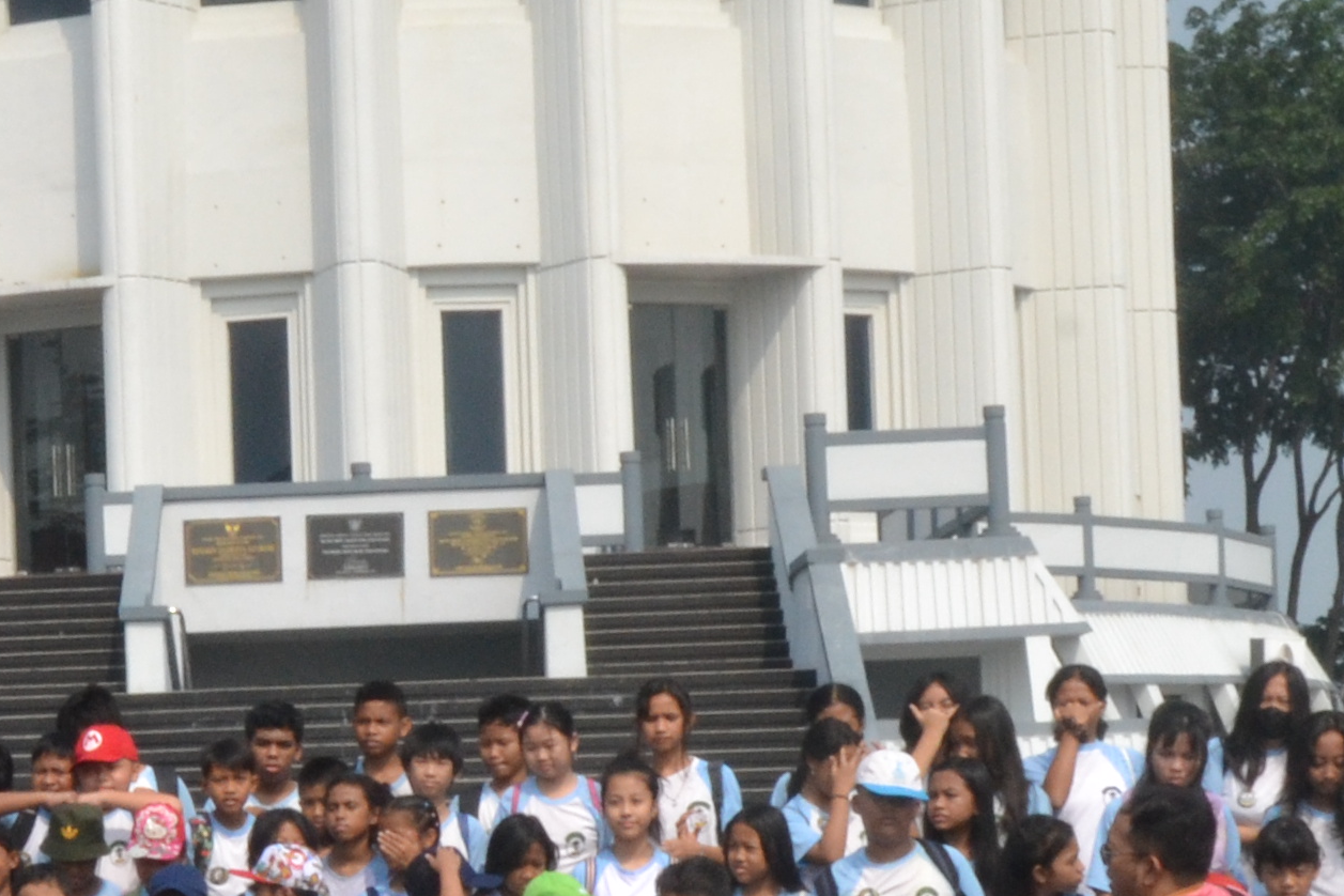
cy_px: 847
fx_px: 4106
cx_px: 46
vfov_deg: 12.3
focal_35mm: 110
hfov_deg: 18.2
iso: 800
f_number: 22
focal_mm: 20
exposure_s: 1/200
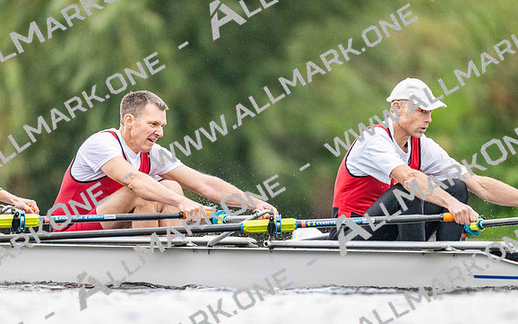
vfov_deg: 2.1
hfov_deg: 3.4
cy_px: 172
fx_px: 8666
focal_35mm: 614
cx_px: 259
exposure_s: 1/2500
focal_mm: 600
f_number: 4
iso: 7200
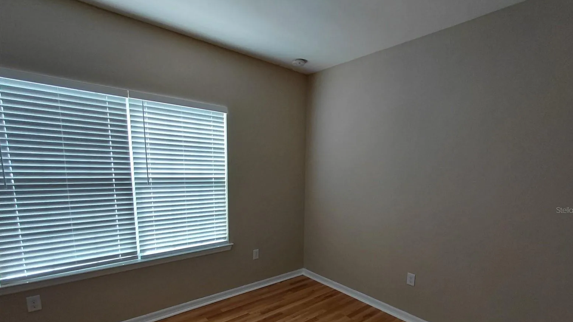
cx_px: 295
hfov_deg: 92.6
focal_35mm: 18
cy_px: 210
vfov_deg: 59.9
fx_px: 274
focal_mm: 1.64
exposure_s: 1/120
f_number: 2.2
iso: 50
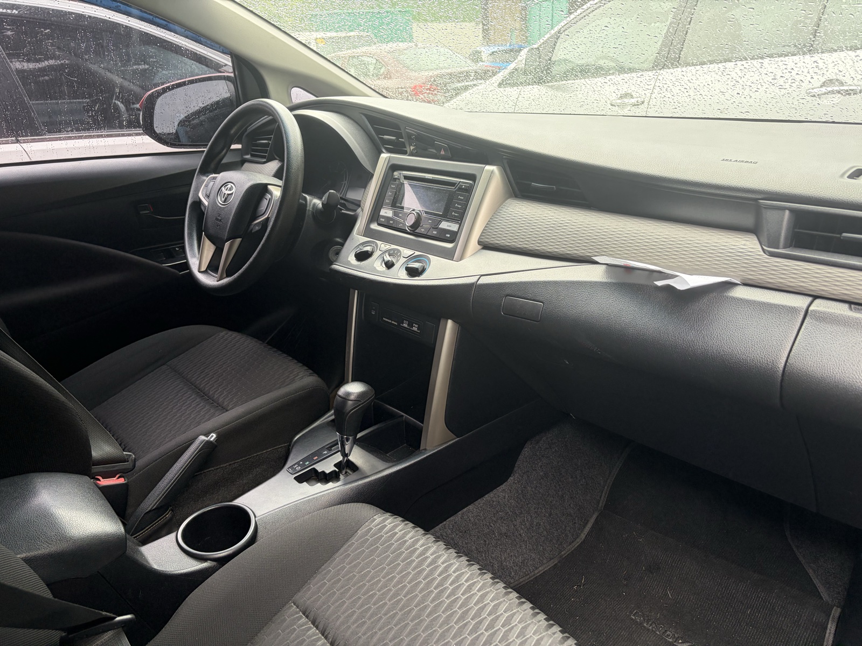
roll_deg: +5.1
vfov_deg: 53.1
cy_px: 323
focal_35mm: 26
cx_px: 431
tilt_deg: -24.0
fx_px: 647
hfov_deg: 67.3
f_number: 1.6
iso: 100
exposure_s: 1/228
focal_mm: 5.96
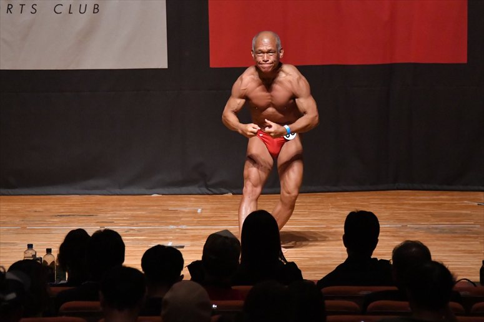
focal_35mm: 255
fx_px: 3427
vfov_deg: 5.4
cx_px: 242
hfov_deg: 8.1
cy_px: 161
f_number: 5.6
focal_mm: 170
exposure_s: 1/400
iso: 10000
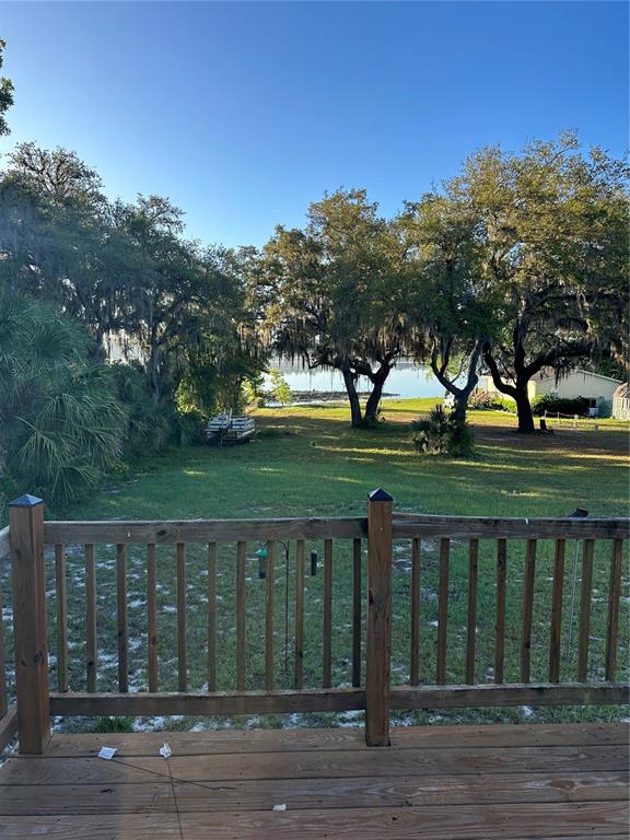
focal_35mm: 24
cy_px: 420
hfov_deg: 56.8
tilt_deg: -7.3
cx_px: 315
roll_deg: -0.6
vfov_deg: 71.6
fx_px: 582
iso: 80
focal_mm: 6.86
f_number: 1.78
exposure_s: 1/1393
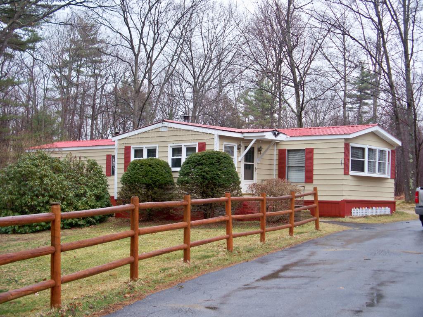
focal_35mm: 60
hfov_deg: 32.2
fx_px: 733
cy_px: 158
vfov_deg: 24.4
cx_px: 212
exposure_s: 1/80
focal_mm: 12.89
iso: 100
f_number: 3.1
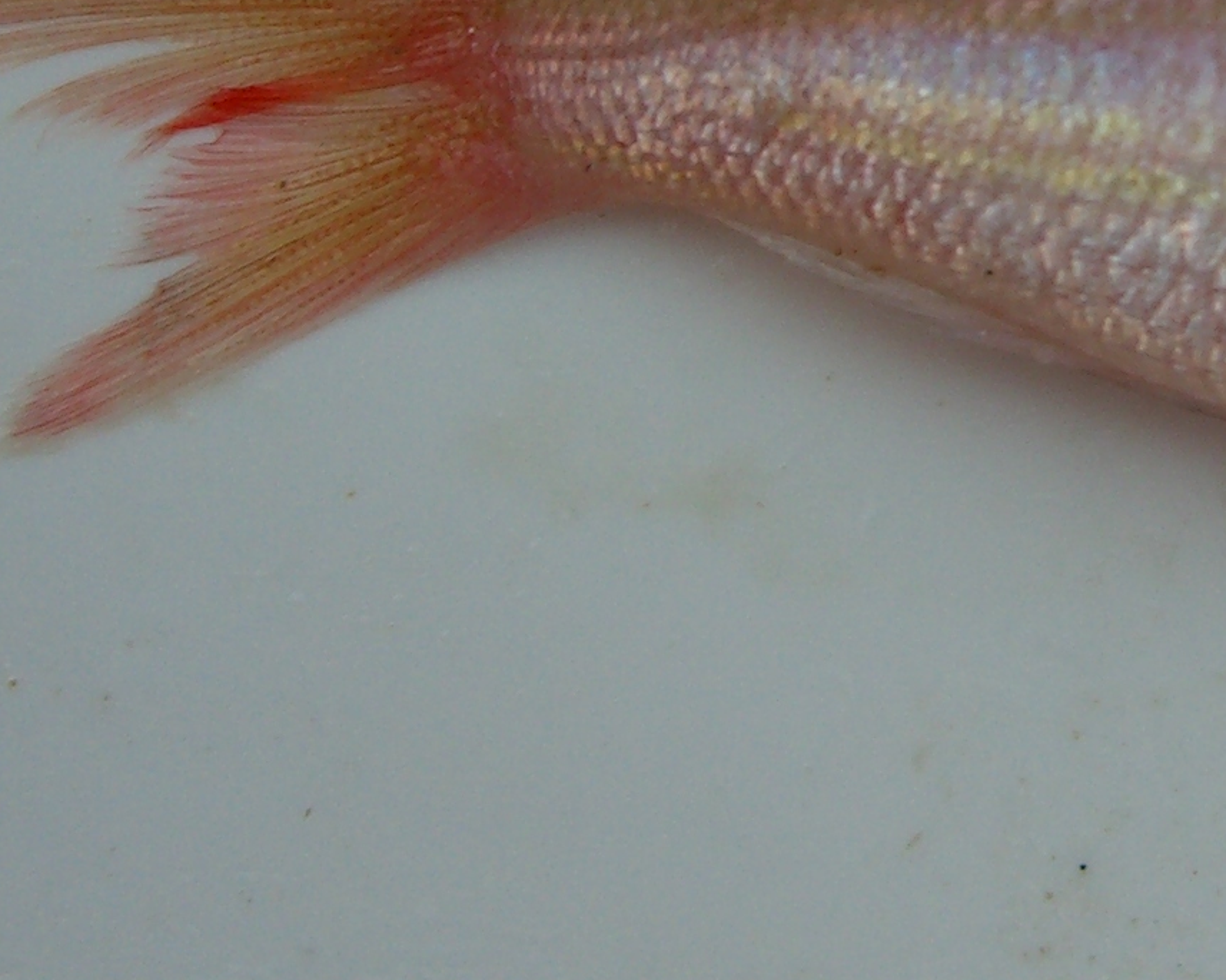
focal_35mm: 133
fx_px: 4824
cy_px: 126
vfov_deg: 11.5
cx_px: 1212
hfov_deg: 14.3
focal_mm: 7.9
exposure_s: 1/80
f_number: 2.8
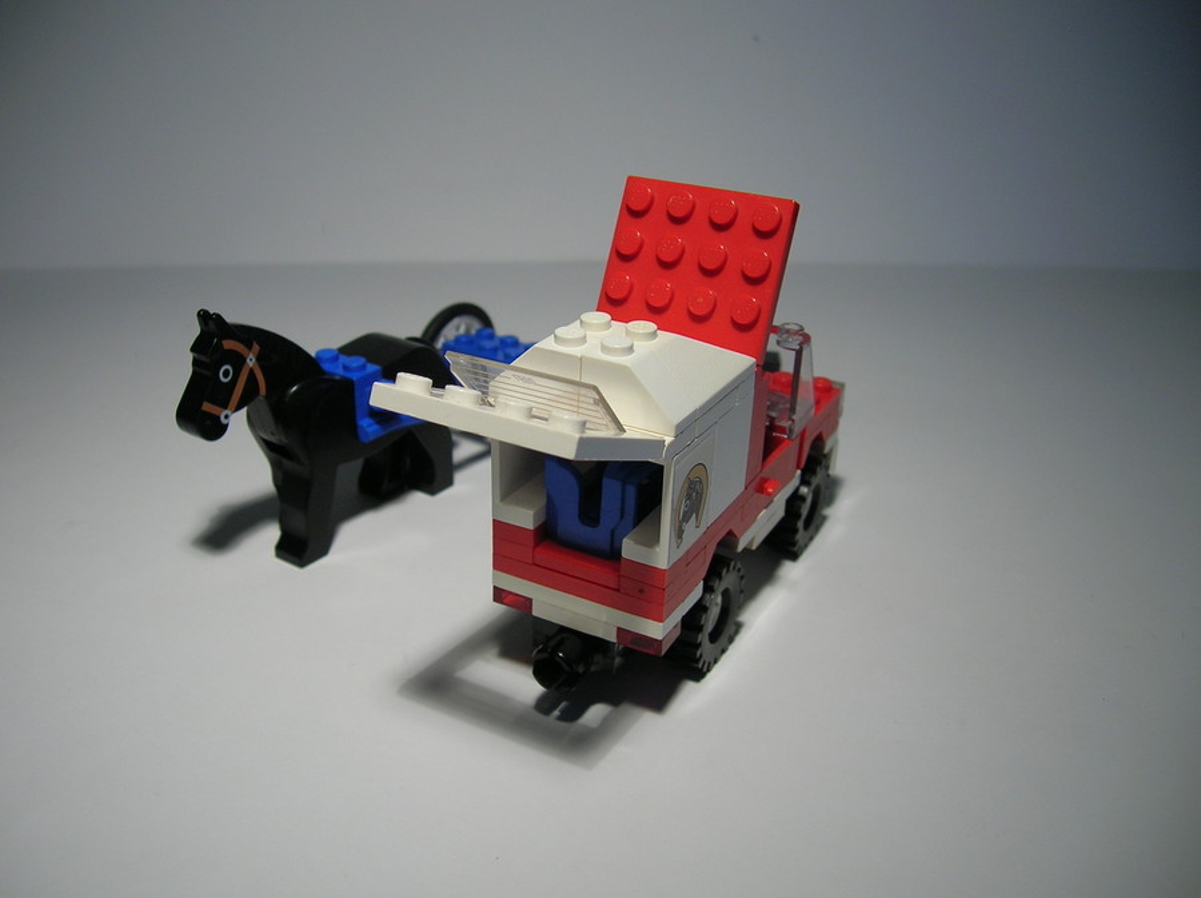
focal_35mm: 34
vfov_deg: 41.7
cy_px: 449
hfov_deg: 54.0
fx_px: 1178
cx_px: 600
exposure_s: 1/53.2
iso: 50
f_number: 2.9
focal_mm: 5.7
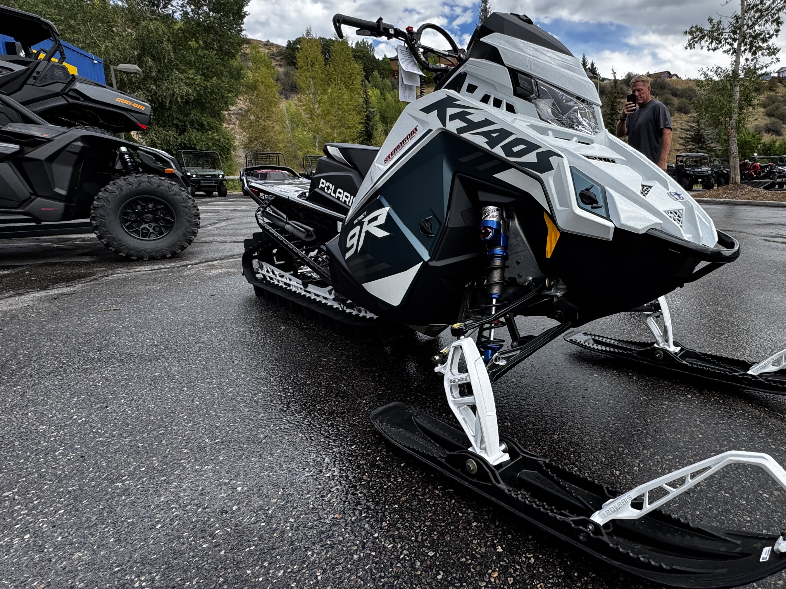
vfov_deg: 63.3
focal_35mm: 21
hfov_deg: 77.1
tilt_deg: -10.7
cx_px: 506
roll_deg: -0.4
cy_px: 260
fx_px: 477
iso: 40
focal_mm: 2.22
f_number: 2.2
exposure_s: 1/459
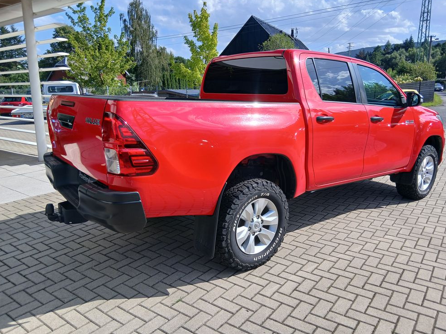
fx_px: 348
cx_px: 228
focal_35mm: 27
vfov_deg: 51.4
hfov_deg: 65.3
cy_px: 162
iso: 20
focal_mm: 3.98
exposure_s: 1/436
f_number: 1.8
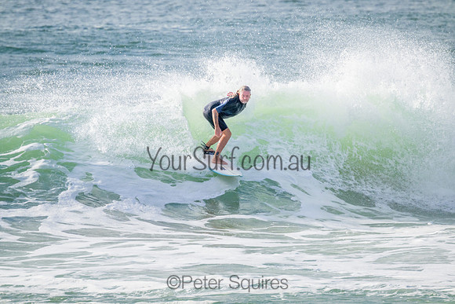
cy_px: 152
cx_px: 228
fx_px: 10113
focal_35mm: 800
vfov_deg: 1.7
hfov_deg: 2.6
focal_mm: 800
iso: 900
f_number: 11
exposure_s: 1/2000
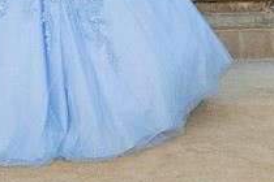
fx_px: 586
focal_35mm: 77
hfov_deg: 26.0
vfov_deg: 16.9
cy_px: -40
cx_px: 68
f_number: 5
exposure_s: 1/200
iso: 200
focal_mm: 24
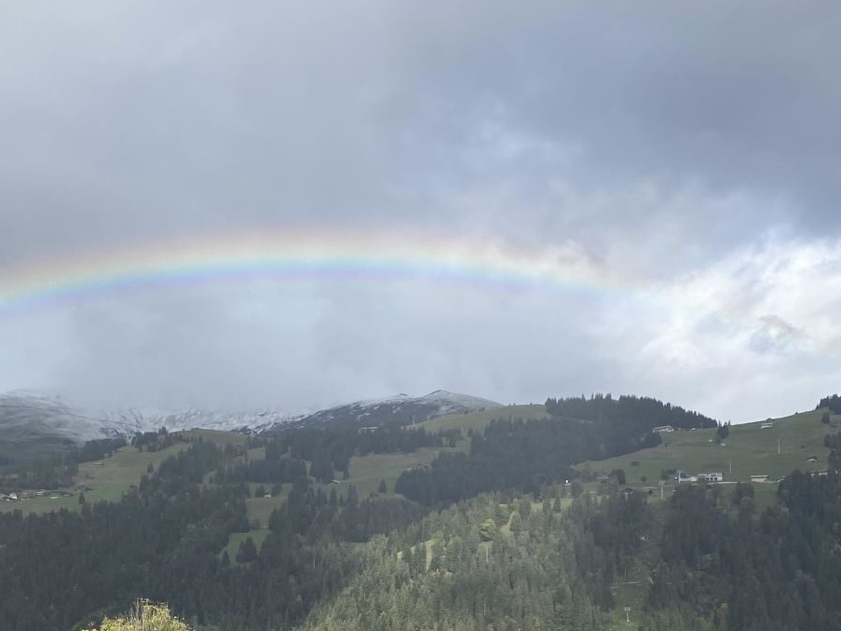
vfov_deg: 23.6
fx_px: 1433
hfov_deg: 32.6
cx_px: 330
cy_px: 653
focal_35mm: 59
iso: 32
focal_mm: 4.25
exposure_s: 1/2268
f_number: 1.8
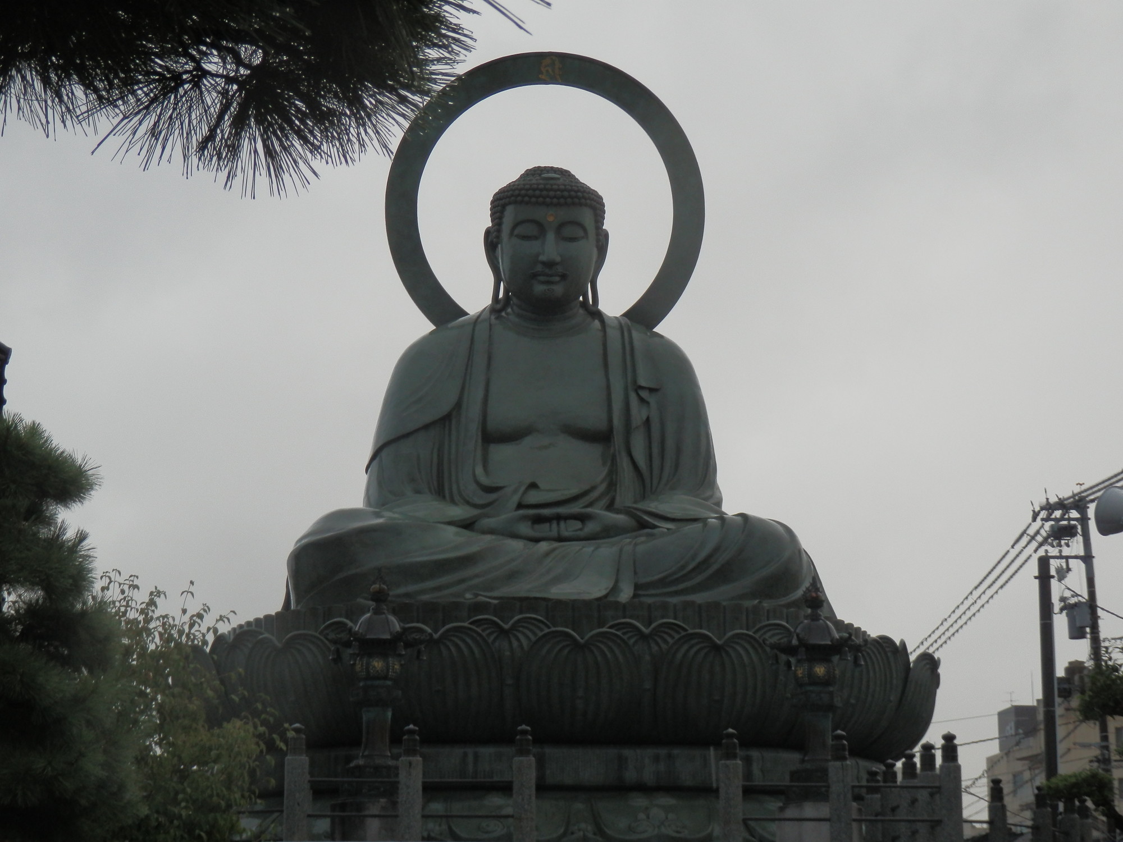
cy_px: 421
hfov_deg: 29.4
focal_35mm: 66
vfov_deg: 22.3
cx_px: 562
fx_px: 2141
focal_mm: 11.9
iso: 160
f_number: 4.4
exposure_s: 1/100
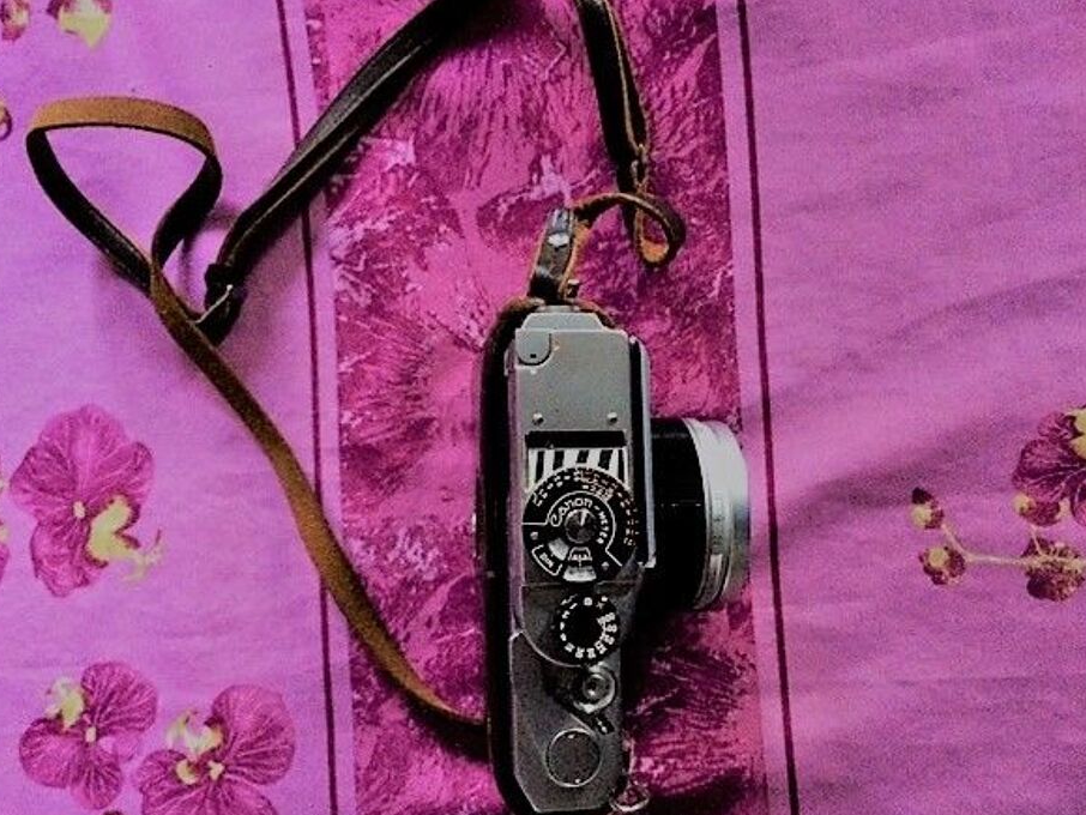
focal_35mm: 32
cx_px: 545
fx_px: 1004
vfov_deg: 44.2
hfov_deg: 56.8
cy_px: 429
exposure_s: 1/17
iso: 800
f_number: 2.2
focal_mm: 4.15
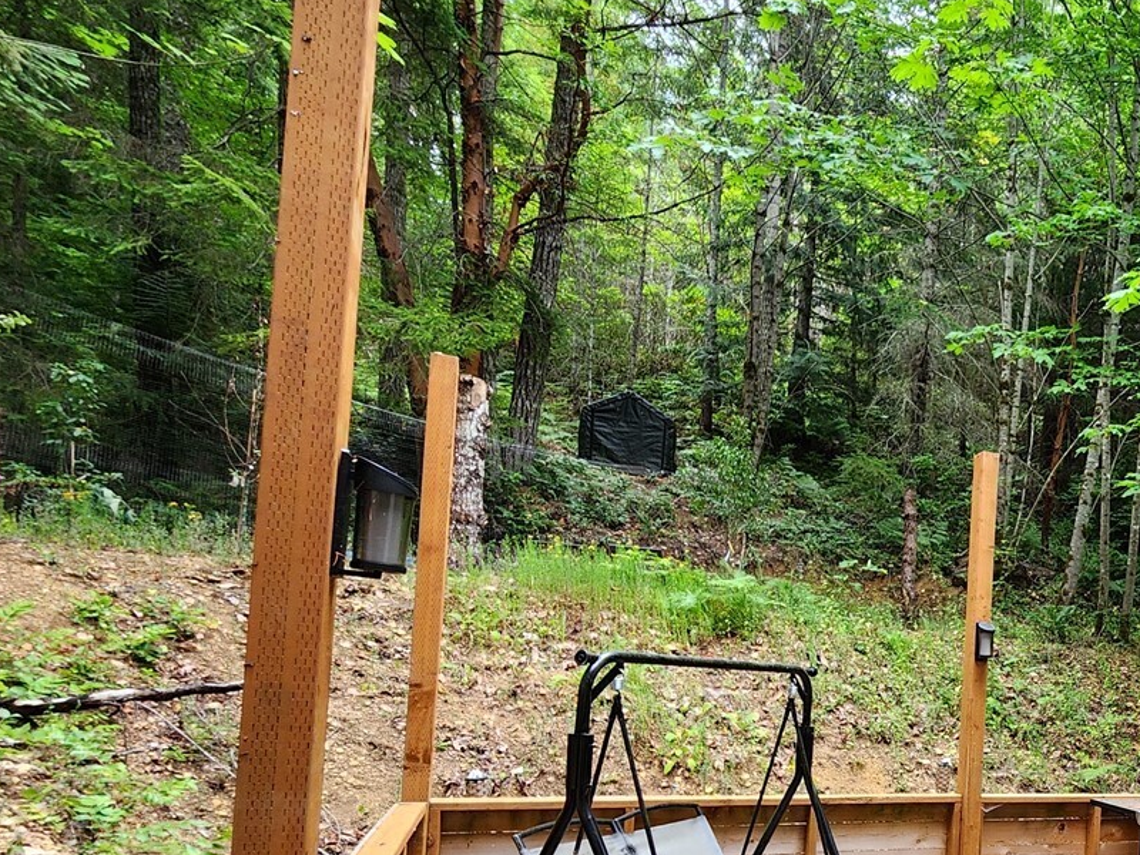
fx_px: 856
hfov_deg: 54.7
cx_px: 1102
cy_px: 665
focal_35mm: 26
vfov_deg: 50.3
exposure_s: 1/60
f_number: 2.2
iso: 160
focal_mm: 2.2
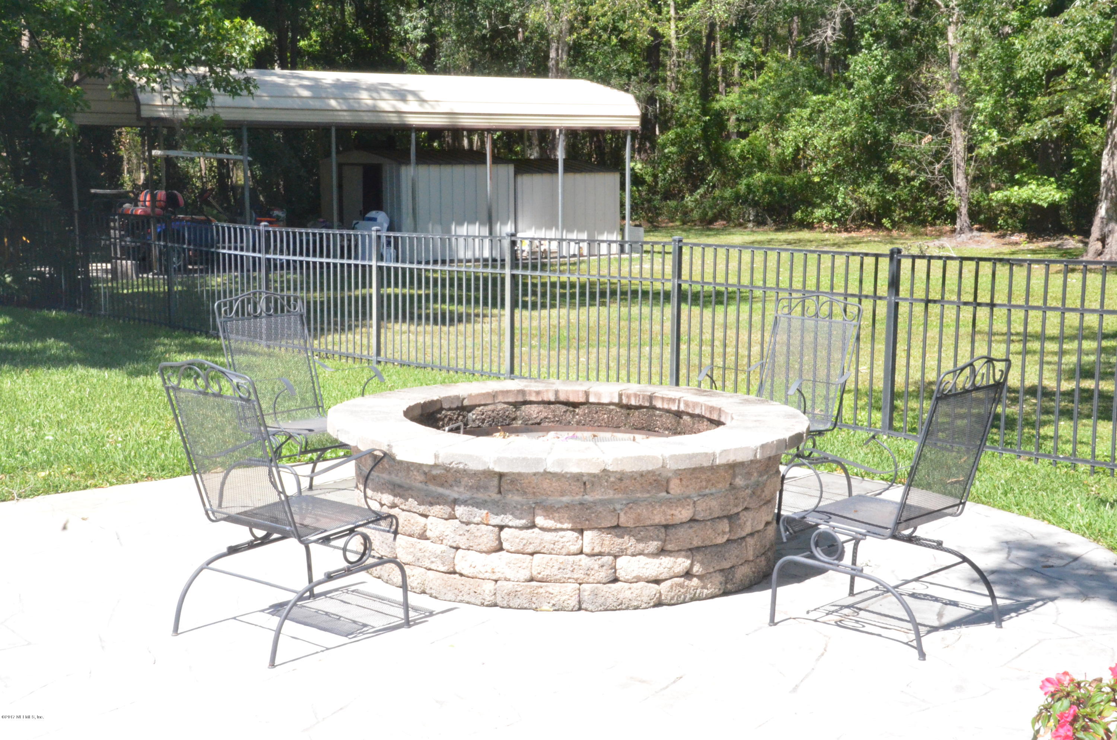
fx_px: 1626
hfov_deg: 37.9
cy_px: 370
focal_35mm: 52
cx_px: 558
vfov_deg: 25.6
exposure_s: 1/250
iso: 4000
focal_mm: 35
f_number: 29
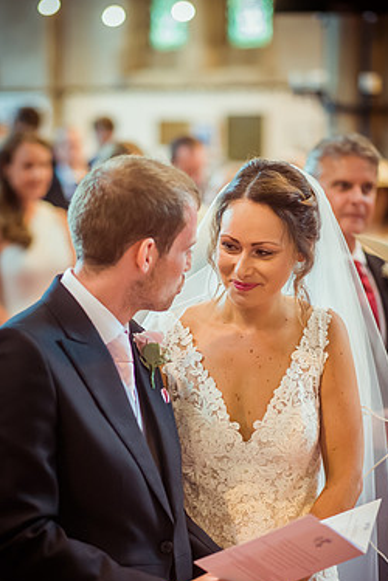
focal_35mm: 102
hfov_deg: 13.4
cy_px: 332
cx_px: 195
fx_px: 1649
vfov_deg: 20.0
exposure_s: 1/500
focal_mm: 85
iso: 7200
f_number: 2.2
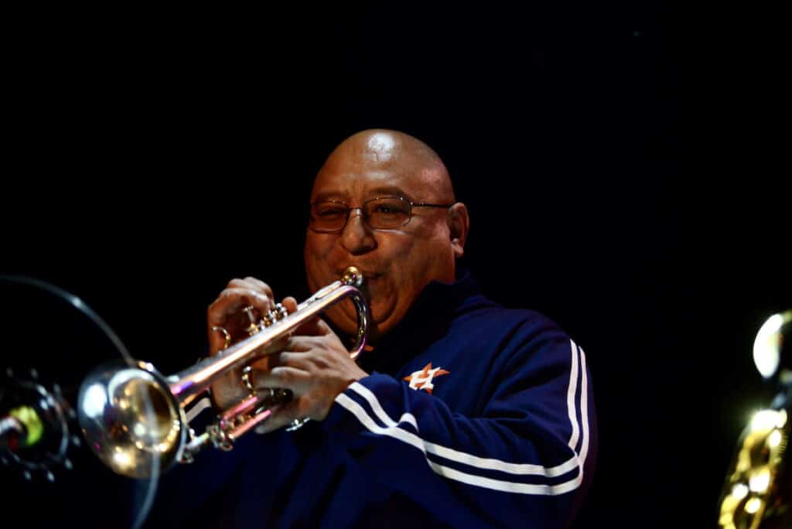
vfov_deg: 13.4
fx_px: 2245
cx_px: 396
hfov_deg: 20.0
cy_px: 264
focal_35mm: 102
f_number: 2.8
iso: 3200
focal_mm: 102
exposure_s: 1/100
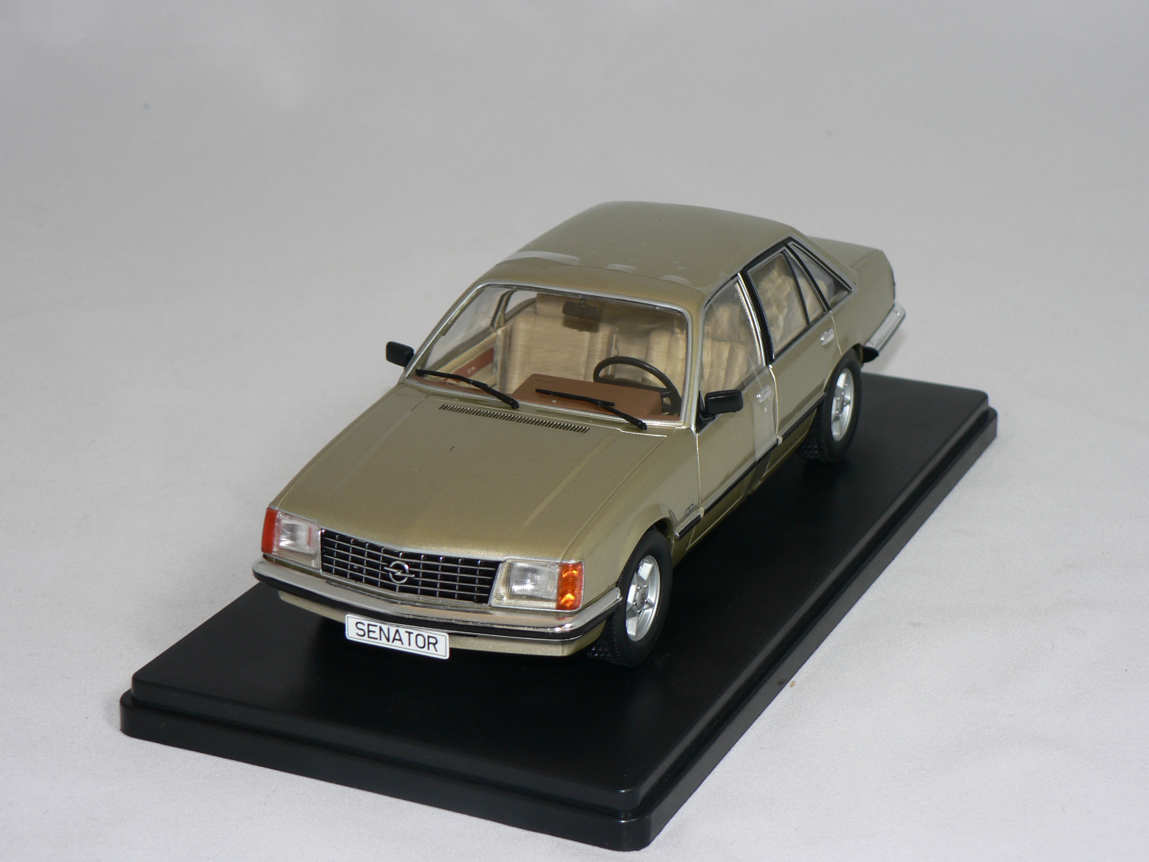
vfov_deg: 18.4
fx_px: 2655
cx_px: 574
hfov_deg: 24.4
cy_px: 431
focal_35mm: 80
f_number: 3.2
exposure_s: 1/60
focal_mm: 13.4
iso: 80
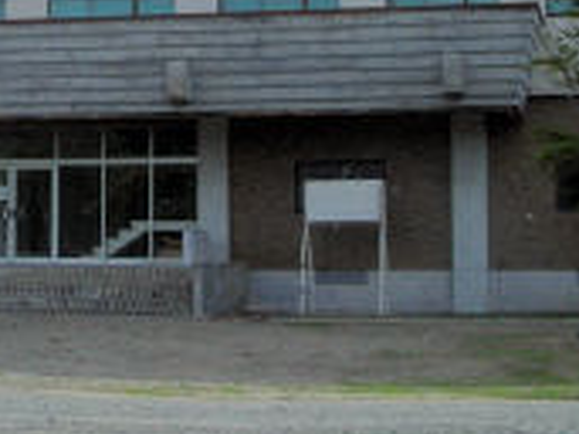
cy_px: -31
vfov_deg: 13.8
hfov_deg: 18.3
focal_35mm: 105
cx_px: 17
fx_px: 1755
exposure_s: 1/800
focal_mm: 5.8
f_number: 4.3
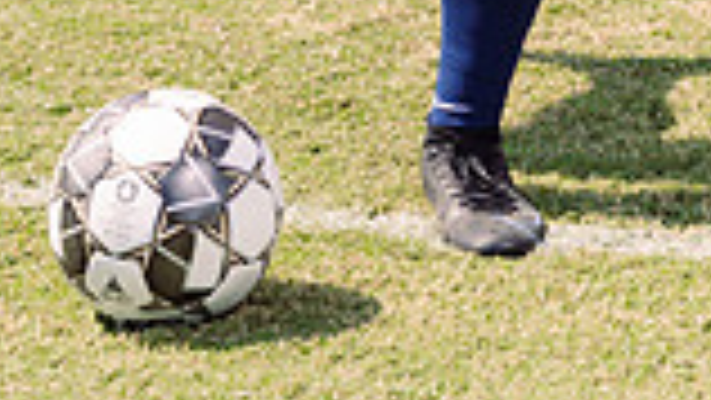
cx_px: 490
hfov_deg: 13.1
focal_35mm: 164
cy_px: -602
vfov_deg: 6.9
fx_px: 3093
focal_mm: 55
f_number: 8
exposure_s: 1/200
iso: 100
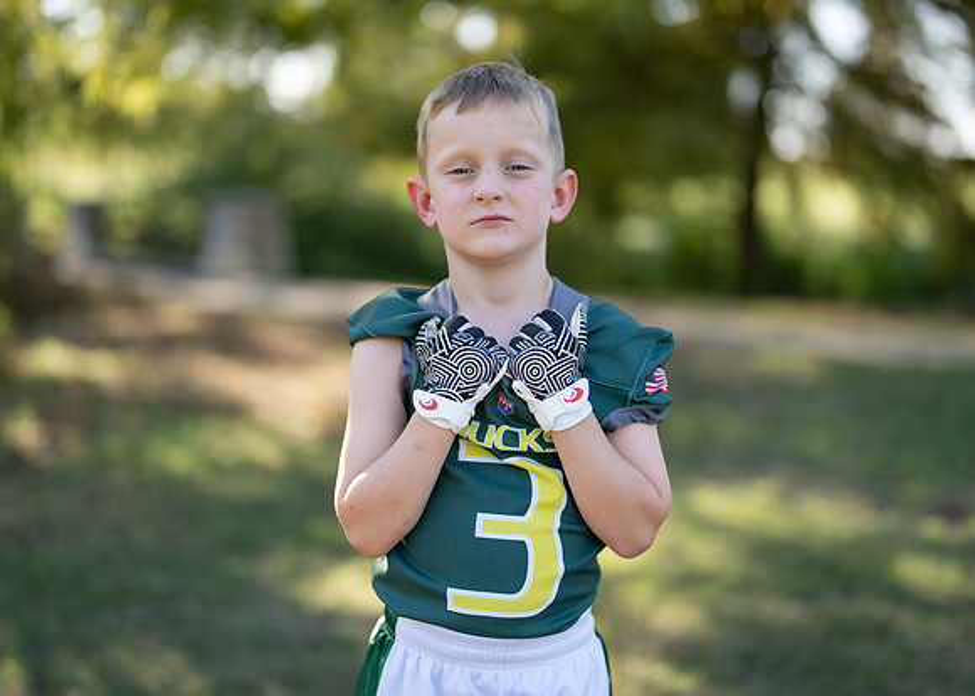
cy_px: 334
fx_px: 1593
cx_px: 493
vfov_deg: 24.6
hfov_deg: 34.0
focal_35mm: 58
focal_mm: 50
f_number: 1.2
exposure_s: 1/1250
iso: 100
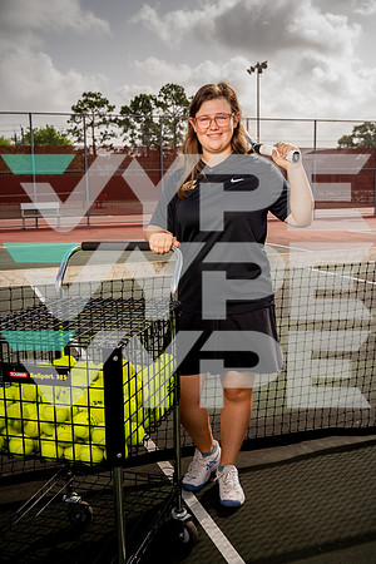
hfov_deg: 34.2
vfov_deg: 49.6
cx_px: 188
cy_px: 282
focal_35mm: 39
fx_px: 611
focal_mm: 39
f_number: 6.3
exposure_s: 1/250
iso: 50
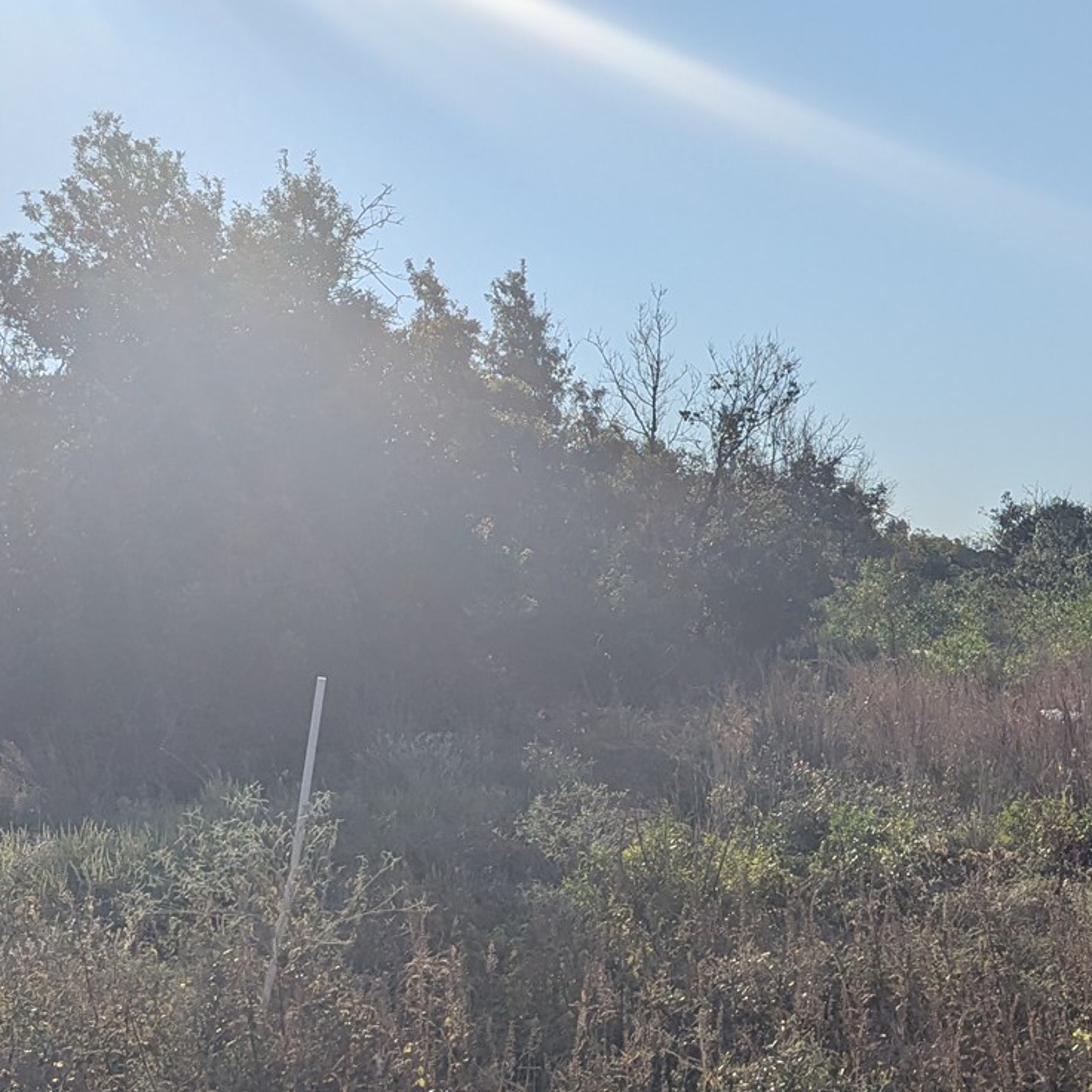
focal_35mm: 59
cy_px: 645
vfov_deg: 29.0
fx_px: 2106
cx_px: 875
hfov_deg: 28.4
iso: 41
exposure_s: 1/10309
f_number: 1.85
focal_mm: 6.81
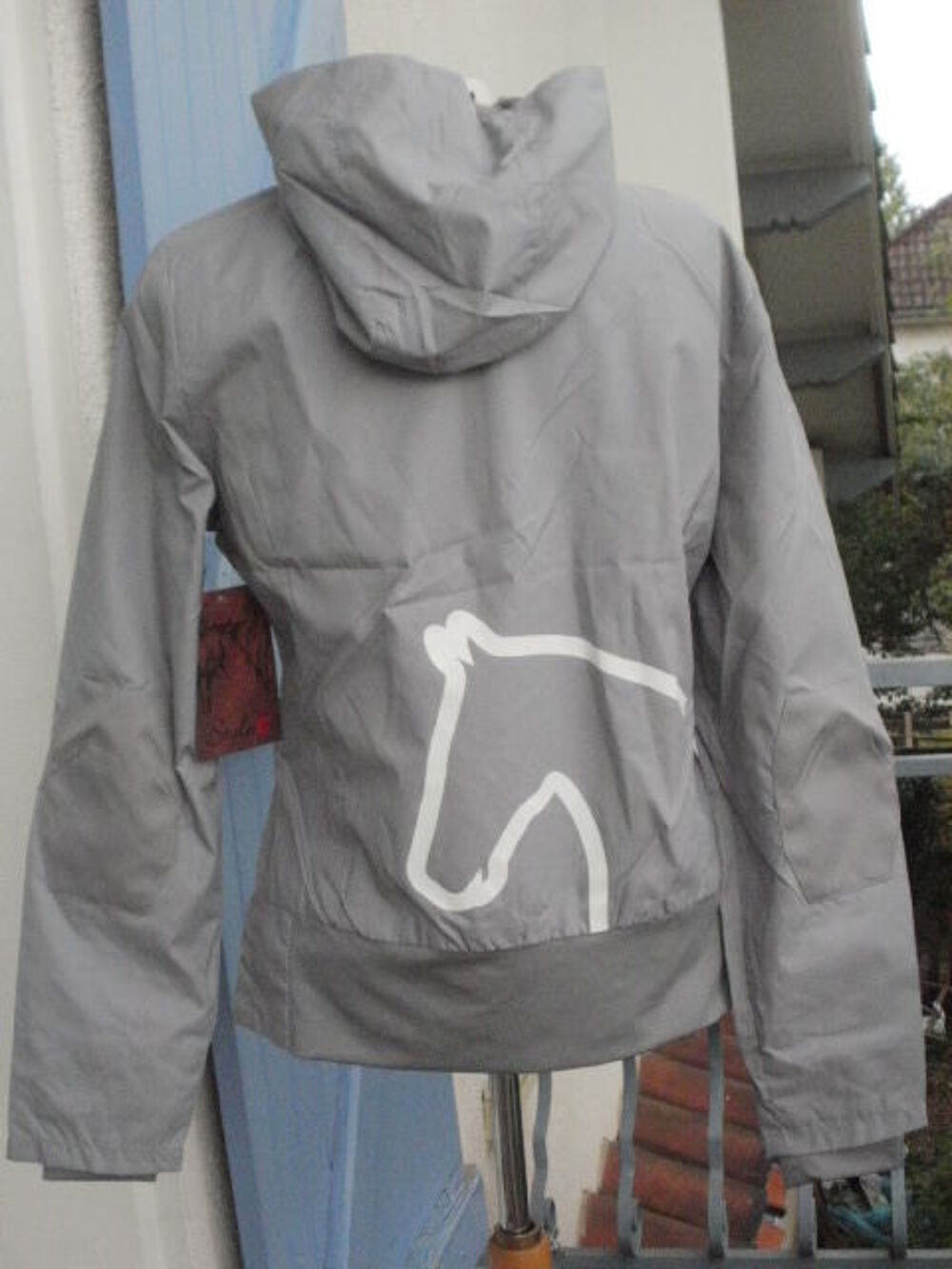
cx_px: 476
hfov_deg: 32.9
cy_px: 634
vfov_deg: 42.9
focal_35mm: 44
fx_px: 1613
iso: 800
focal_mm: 7.7
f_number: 4
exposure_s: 1/160
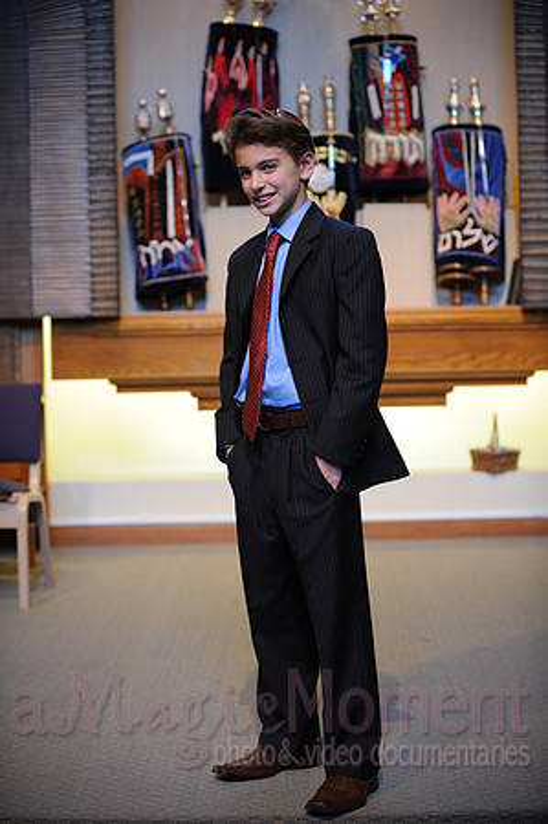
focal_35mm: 70
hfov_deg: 19.4
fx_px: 1602
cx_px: 274
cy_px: 412
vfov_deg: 28.9
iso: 800
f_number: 2.8
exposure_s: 1/100
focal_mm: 70
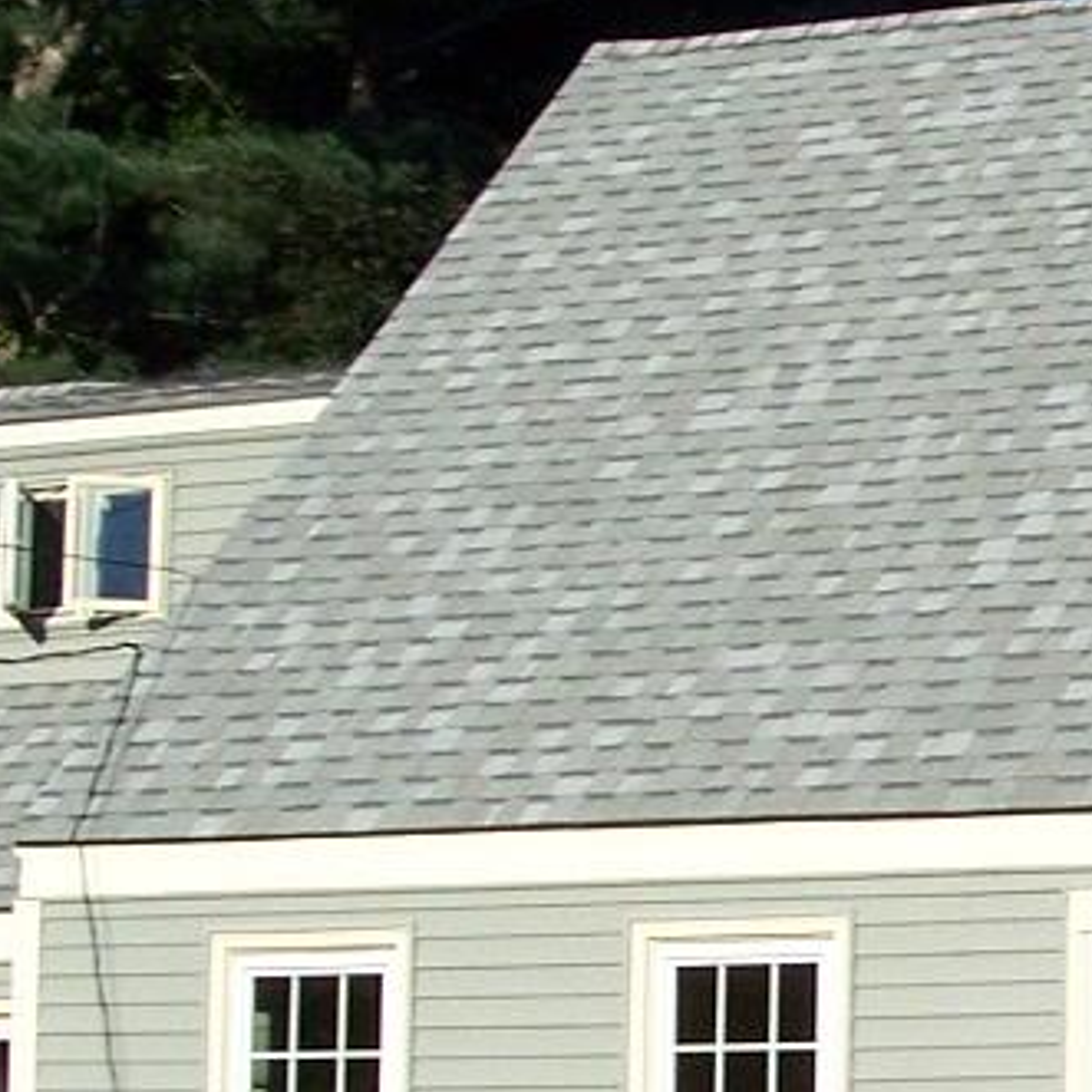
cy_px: 1049
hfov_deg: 11.4
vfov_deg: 11.4
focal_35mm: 152
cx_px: 1105
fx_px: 5425
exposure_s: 1/800
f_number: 4
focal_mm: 6.3
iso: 80
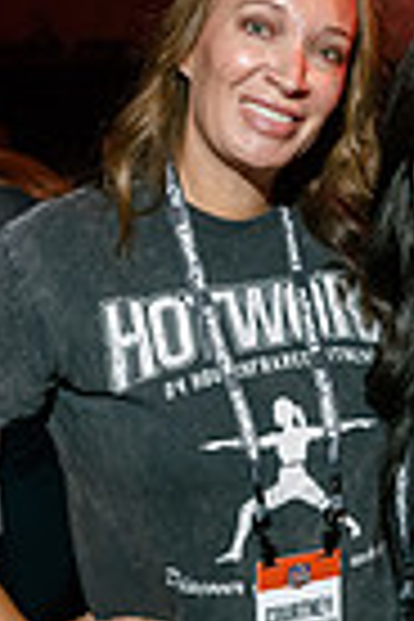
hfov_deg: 11.9
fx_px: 1966
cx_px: 374
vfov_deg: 17.8
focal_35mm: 114
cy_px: 459
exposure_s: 1/160
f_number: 4
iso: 1250
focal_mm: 35
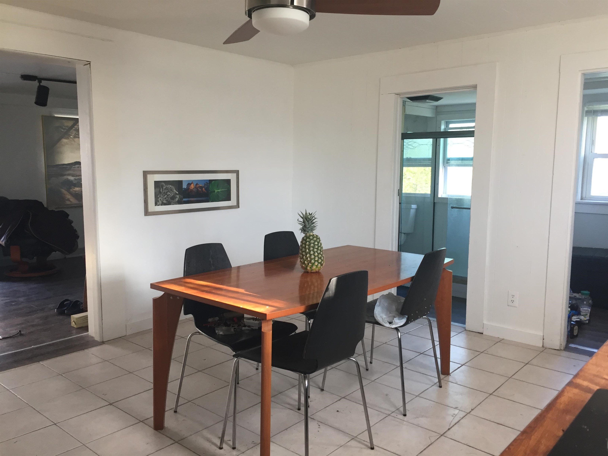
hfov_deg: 61.7
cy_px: 228
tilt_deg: -9.0
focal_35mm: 29
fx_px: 509
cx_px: 304
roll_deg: -1.7
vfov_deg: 48.2
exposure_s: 1/30
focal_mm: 4.15
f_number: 2.2
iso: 64
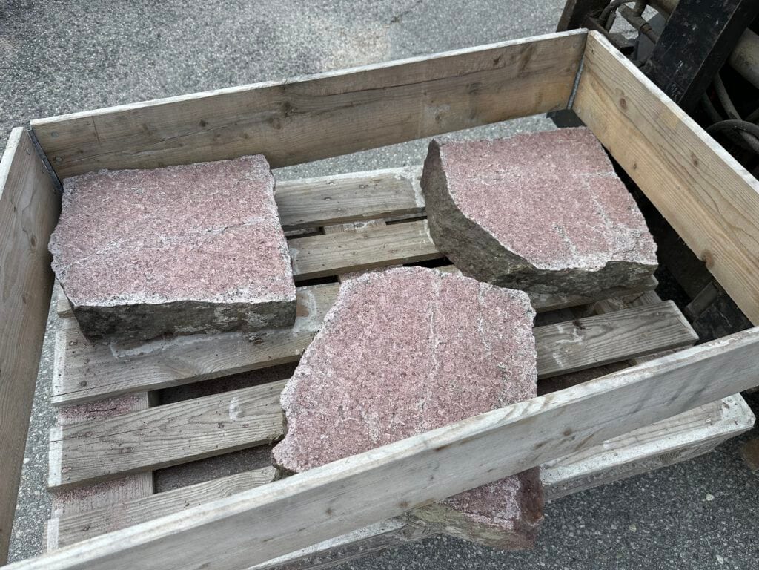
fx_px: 526
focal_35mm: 24
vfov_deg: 56.8
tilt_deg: -53.2
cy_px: 285
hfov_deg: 71.6
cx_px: 380
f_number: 1.78
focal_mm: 6.86
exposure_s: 1/1072
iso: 80
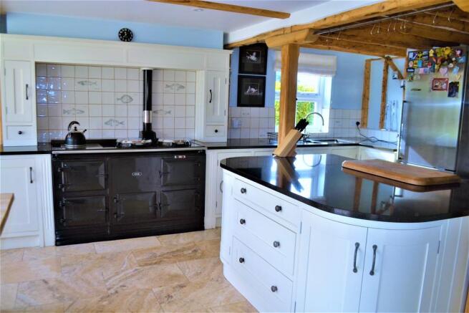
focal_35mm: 30
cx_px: 234
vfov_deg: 43.6
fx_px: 391
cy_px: 156
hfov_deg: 61.9
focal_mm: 20
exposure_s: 1/125
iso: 280
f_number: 4
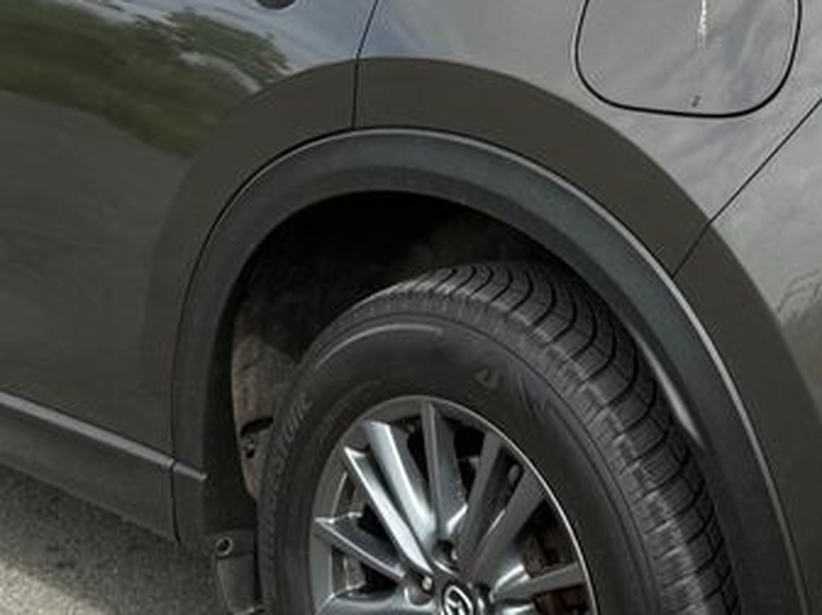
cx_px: 663
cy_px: 146
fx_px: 1732
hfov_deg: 26.2
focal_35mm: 73
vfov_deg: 20.0
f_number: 1.78
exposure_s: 1/2703
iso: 100
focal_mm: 6.76
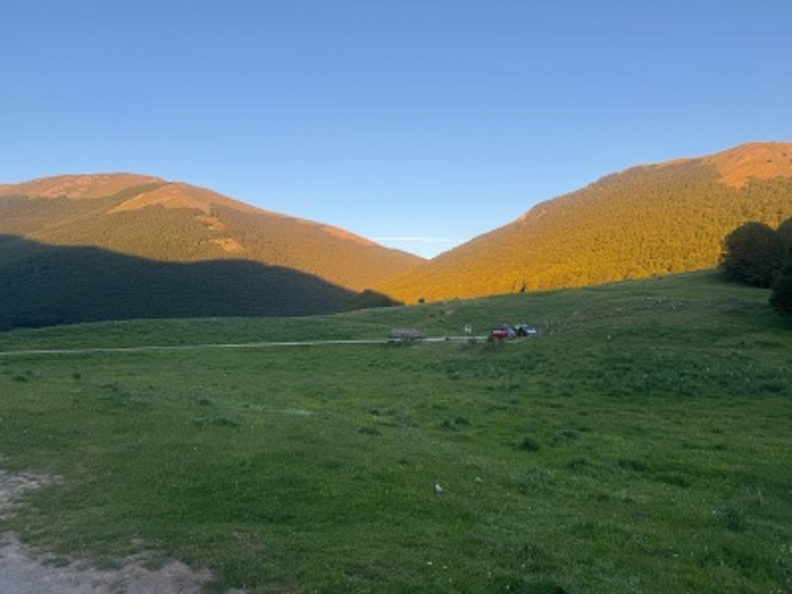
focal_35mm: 24
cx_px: 396
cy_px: 297
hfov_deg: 71.6
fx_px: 549
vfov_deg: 56.8
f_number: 1.78
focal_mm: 6.76
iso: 80
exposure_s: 1/506
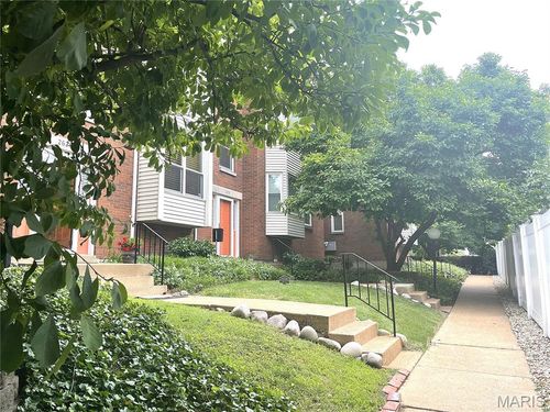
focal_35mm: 26
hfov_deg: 67.3
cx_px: 275
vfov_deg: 53.1
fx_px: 413
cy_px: 206
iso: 32
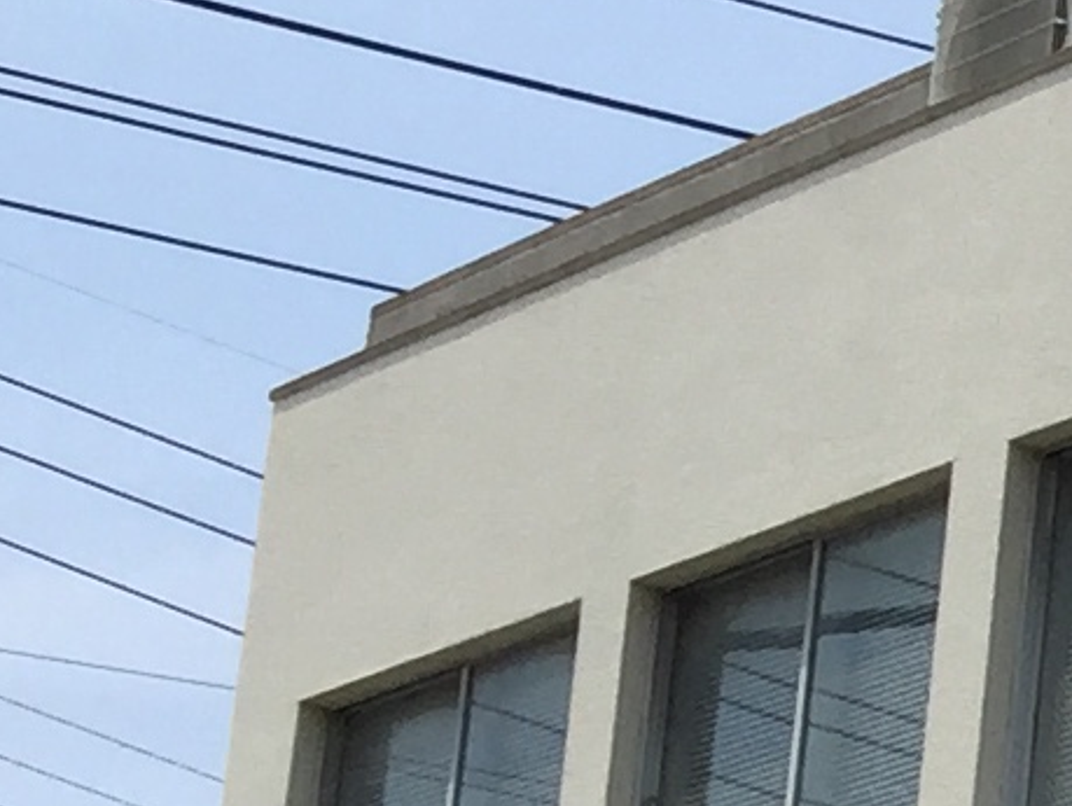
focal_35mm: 206
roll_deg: -2.6
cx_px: 3541
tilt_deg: +11.4
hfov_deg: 7.9
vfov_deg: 7.0
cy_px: 1519
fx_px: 6384
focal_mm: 4.15
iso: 32
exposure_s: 1/2198
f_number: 2.2
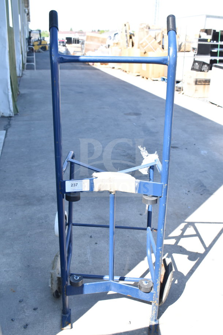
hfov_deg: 36.9
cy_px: 168
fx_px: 334
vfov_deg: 53.1
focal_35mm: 36
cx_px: 112
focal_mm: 24
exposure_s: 1/160
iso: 200
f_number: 6.3
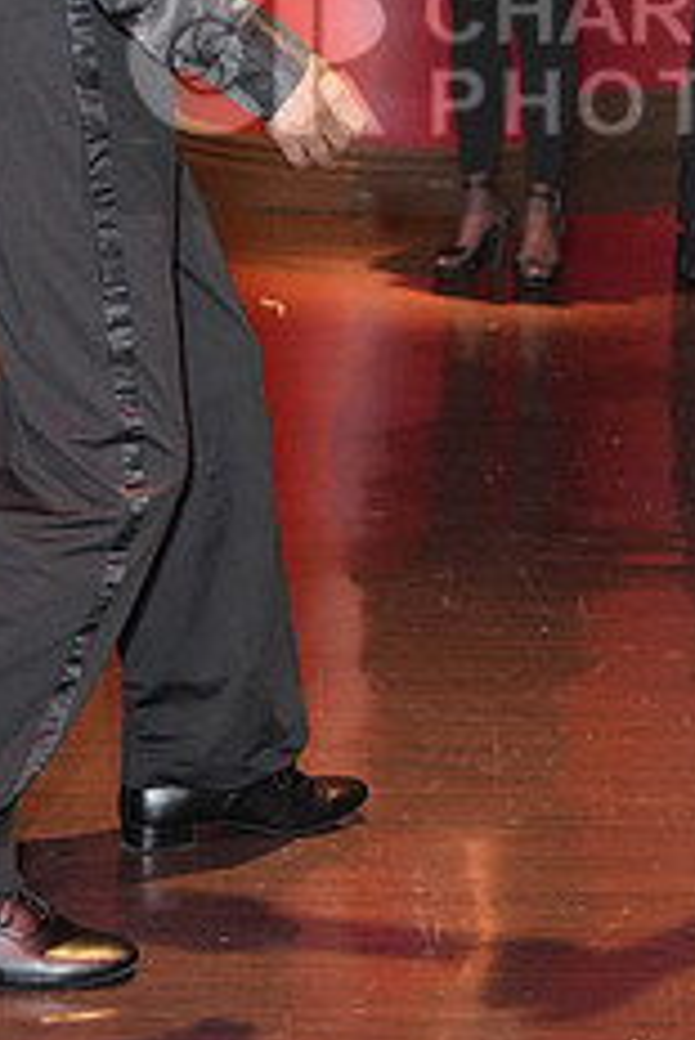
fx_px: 3470
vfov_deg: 16.8
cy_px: 67
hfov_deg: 11.3
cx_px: 702
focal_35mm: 120
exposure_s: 1/200
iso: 4000
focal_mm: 48
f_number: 4
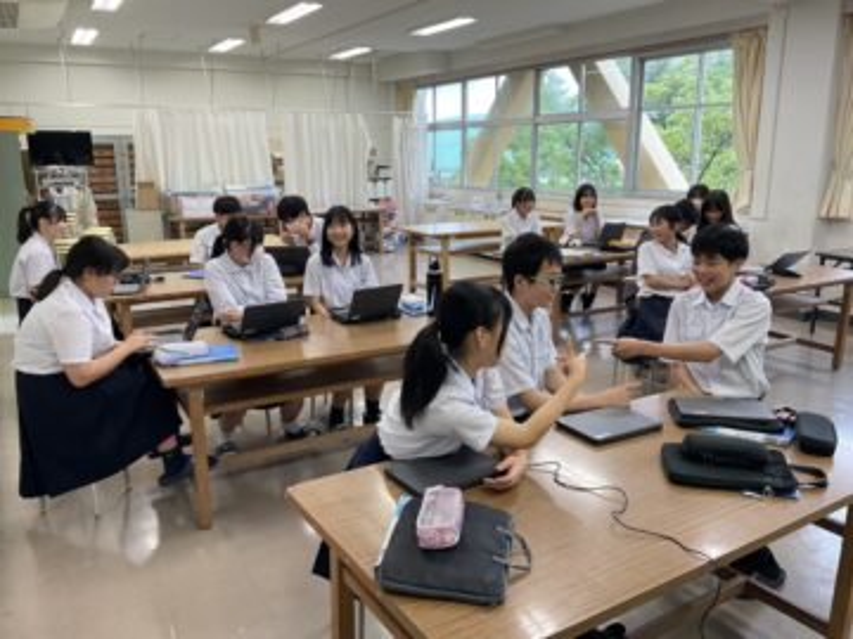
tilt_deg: -13.1
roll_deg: +0.1
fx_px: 715
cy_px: 320
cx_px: 426
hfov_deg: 61.7
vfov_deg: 48.2
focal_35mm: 29
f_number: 1.8
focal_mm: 3
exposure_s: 1/60
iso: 40
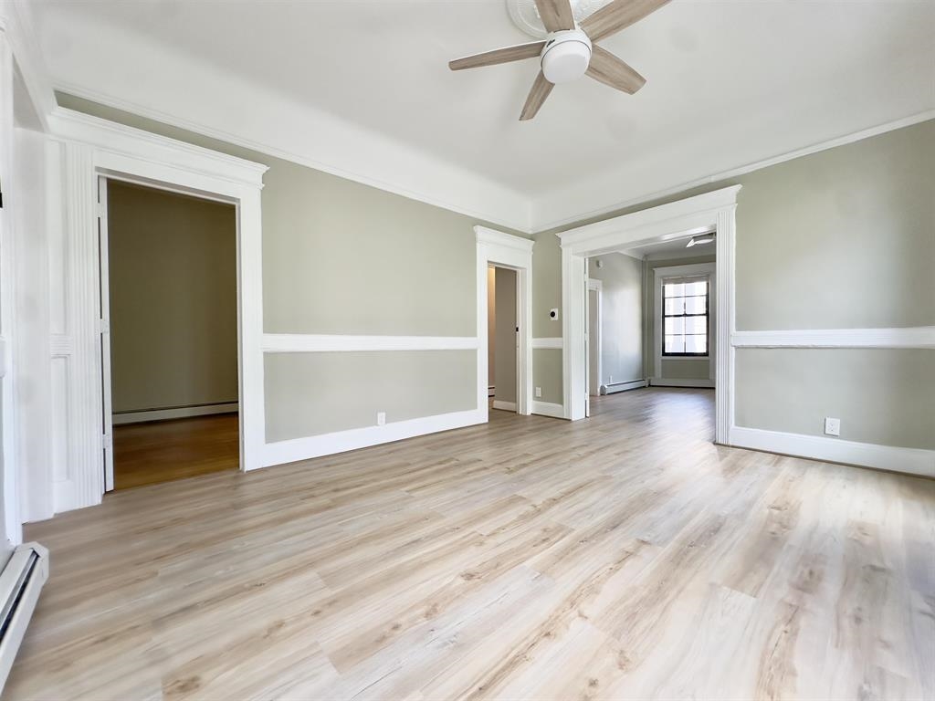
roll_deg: +0.2
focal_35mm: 14
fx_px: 378
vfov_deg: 85.7
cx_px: 468
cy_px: 350
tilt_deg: -0.9
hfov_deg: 102.1
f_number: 2.2
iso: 125
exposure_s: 1/99
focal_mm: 2.22
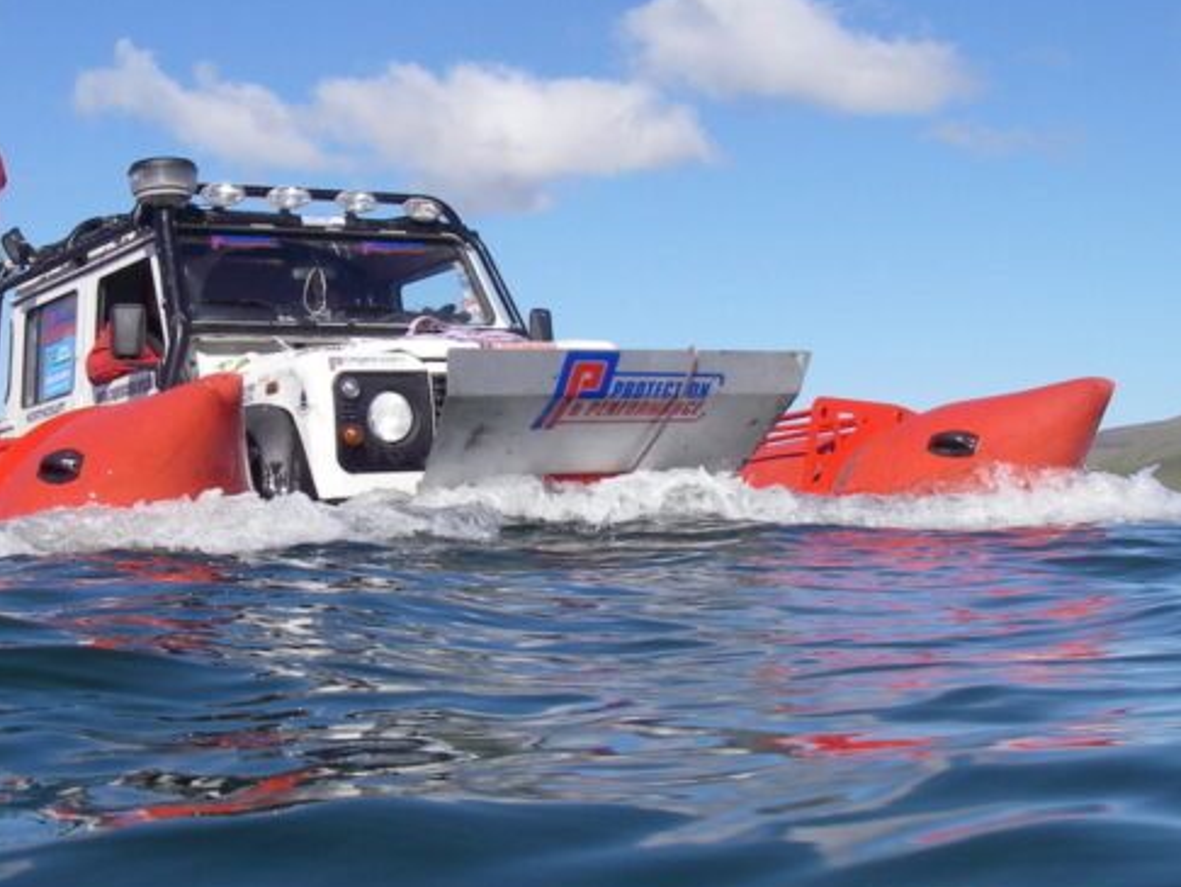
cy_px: 493
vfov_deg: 24.4
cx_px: 425
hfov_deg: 32.0
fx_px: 2048
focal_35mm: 60
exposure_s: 1/250
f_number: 6.6
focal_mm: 6.3
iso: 64
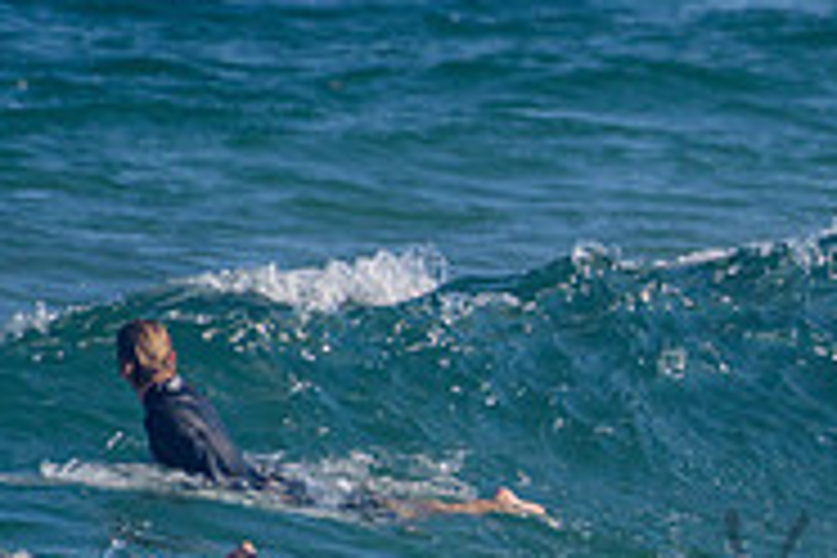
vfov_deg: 0.7
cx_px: 1484
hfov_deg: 1.1
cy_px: 345
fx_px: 44544
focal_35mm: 1916
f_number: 5.6
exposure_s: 1/2000
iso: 140
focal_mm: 500
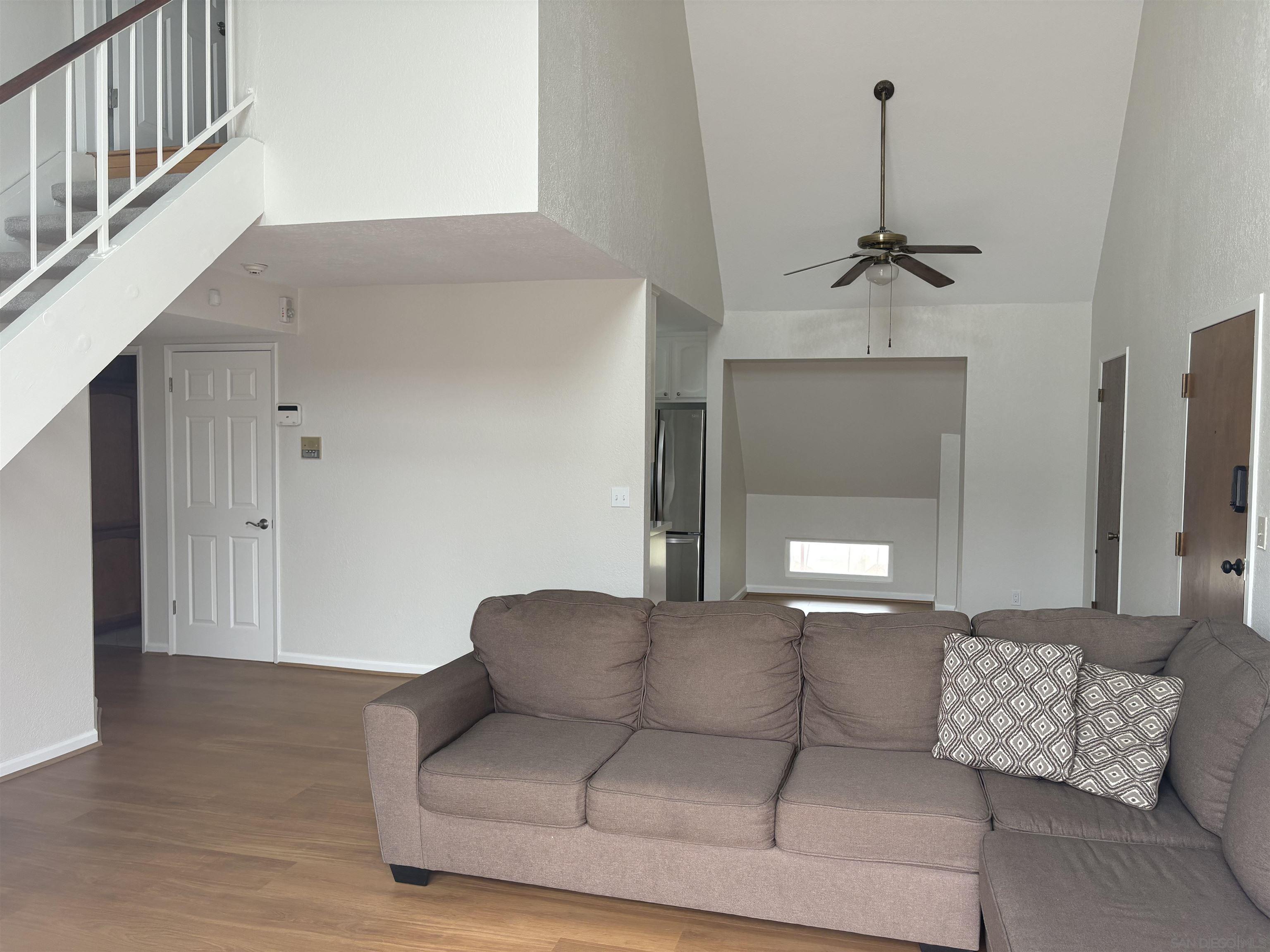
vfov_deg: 53.1
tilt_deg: -2.2
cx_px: 635
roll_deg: -0.1
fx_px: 954
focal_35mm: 26
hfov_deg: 67.3
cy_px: 476
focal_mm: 5.96
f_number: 1.6
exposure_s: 1/243
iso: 80
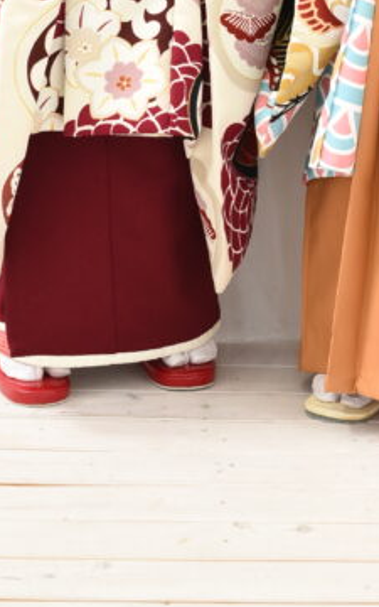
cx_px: 371
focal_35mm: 145
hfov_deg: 9.0
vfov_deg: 13.7
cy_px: -244
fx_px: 2396
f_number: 7.1
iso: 1000
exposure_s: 1/160
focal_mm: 50
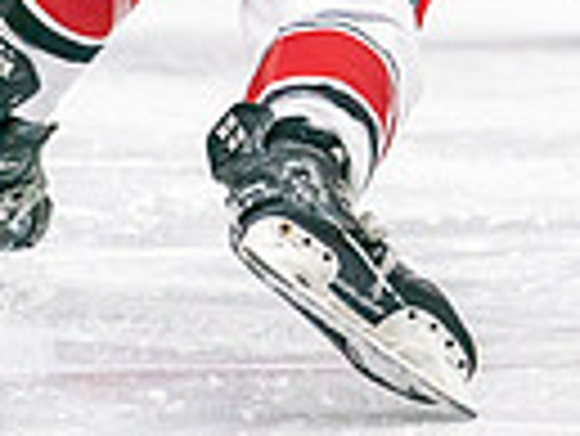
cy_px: -529
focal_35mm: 1108
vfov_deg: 1.3
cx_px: 448
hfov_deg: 1.8
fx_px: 18582
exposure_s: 1/1250
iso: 3200
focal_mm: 200
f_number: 2.8
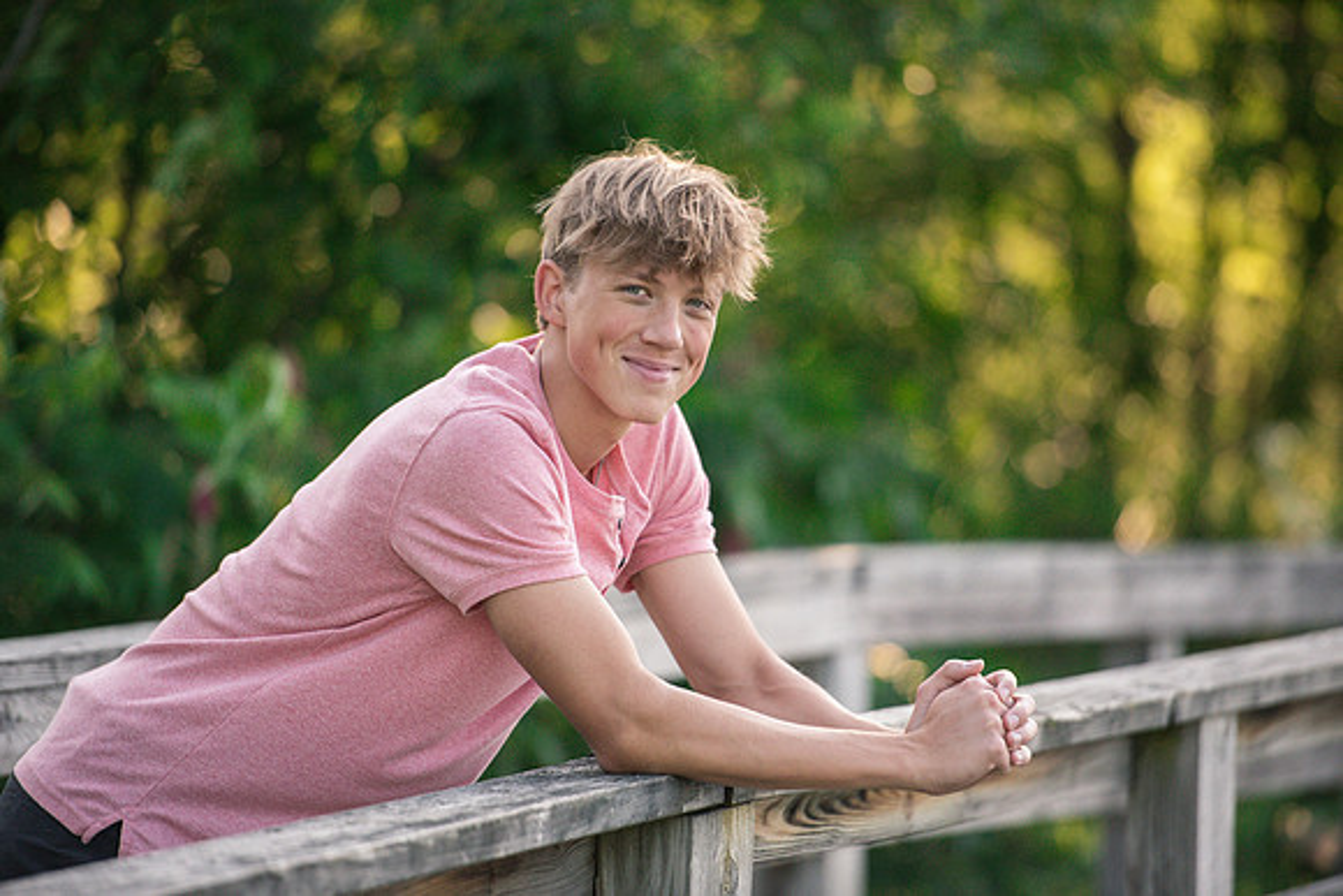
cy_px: 448
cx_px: 672
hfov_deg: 10.3
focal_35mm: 200
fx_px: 7463
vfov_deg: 6.9
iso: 800
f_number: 2.8
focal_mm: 200
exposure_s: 1/3200
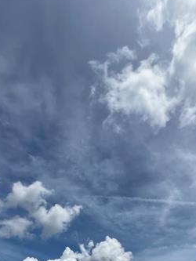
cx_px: 107
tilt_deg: +11.1
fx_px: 226
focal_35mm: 30
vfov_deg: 46.8
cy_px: 277
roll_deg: -0.4
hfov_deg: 46.8
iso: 32
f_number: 1.8
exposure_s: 1/3922
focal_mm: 1.57
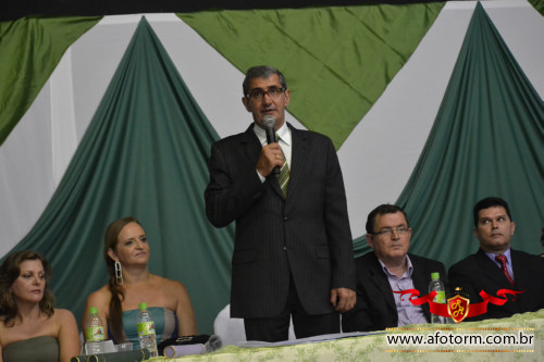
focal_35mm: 105
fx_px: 1586
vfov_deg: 13.0
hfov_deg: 19.5
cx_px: 272
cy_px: 181
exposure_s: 1/25
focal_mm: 70
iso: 3200
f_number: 5.3
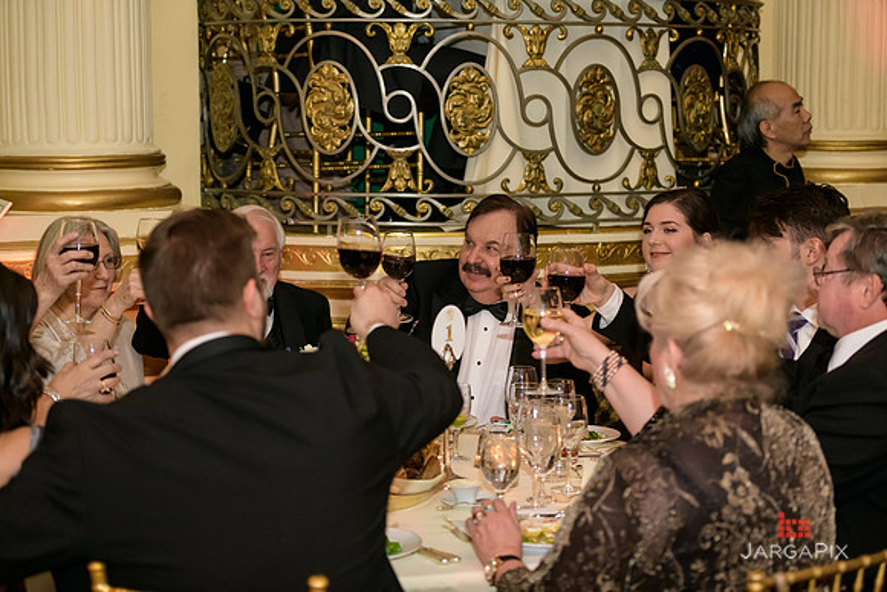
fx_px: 1725
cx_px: 444
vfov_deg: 19.5
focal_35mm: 70
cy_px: 296
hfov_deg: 28.8
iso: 1600
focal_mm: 70
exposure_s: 1/125
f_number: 3.2
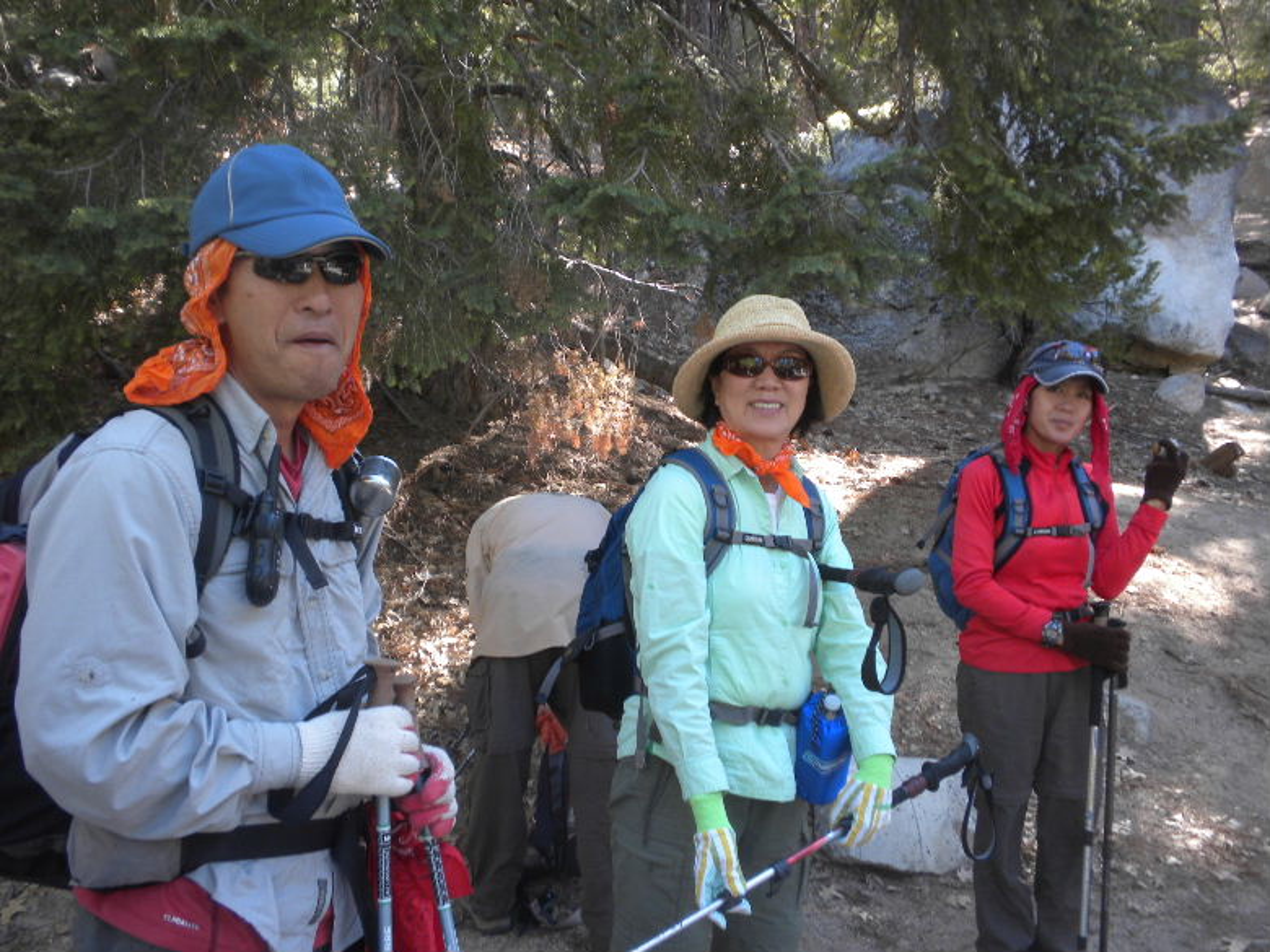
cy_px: 476
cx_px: 635
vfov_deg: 38.7
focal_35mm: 37
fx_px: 1357
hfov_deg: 50.1
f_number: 3.5
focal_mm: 6.6
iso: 105
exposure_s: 1/64
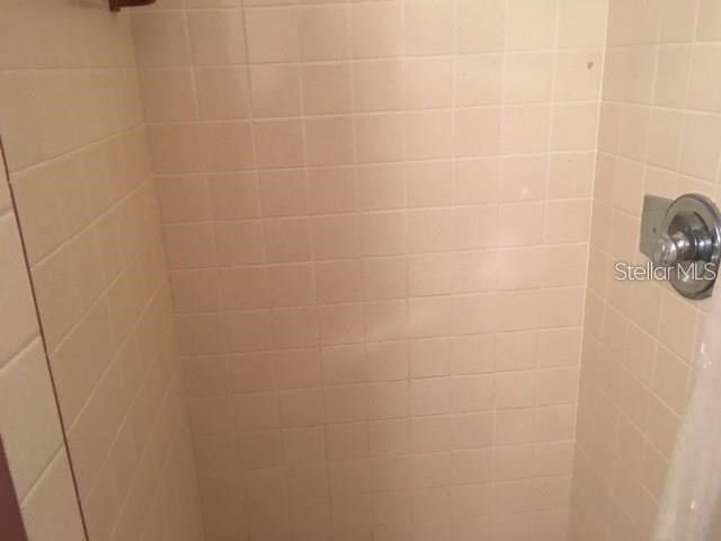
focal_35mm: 29
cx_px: 360
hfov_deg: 61.7
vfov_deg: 48.2
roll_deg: +2.9
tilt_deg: -18.8
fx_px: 604
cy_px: 270
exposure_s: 1/30
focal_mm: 4.15
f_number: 2.2
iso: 200
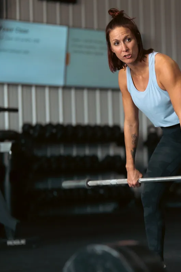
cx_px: 211
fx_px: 966
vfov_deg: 16.0
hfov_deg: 10.5
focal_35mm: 128
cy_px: 184
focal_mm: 50
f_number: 1.2
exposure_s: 1/250
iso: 640
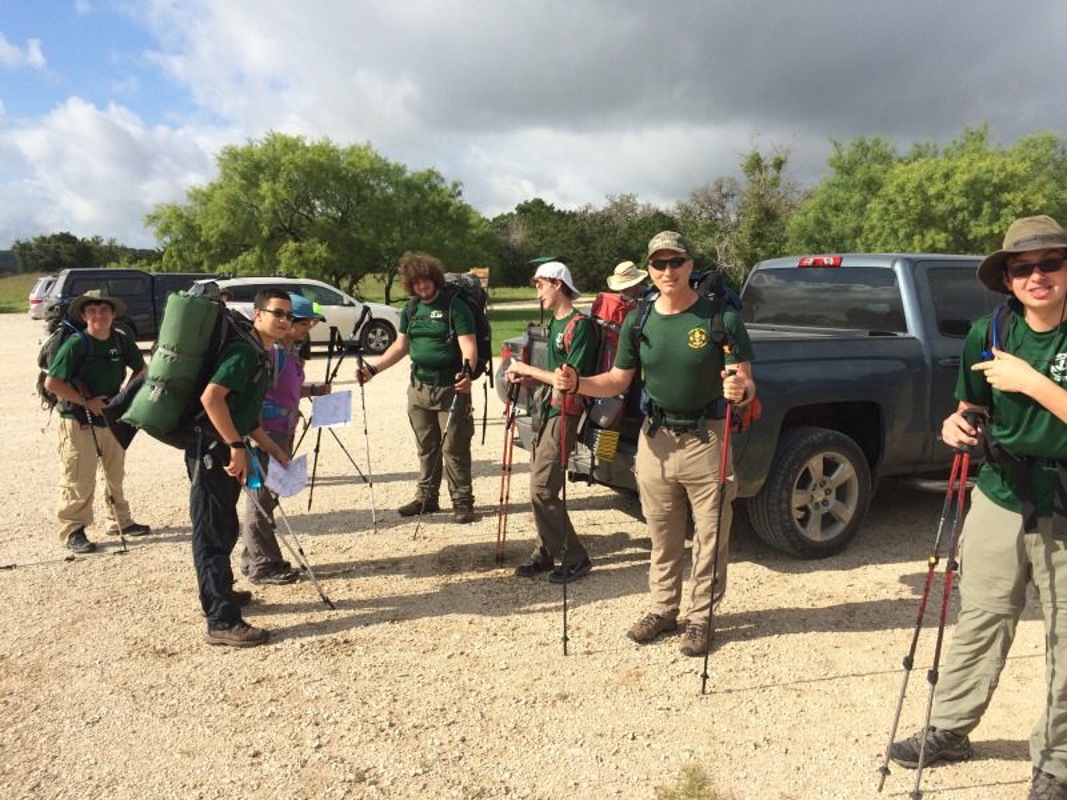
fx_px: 894
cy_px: 400
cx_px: 534
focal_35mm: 29
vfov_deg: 48.2
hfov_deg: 61.7
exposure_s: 1/1709
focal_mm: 4.15
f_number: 2.2
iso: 32
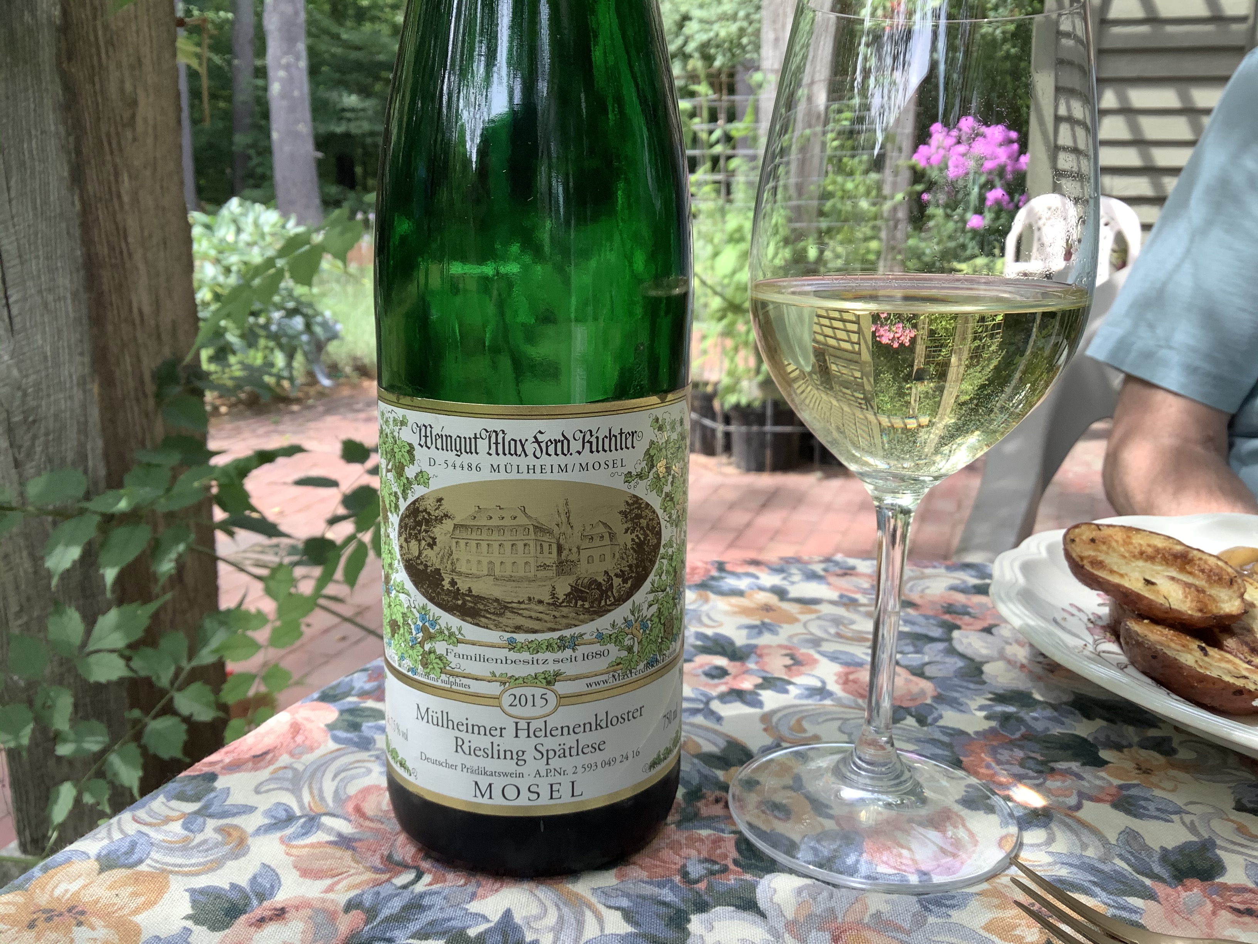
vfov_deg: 45.4
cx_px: 629
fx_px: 1127
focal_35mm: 31
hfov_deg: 58.4
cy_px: 472
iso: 25
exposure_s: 1/177
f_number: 2.4
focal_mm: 3.3
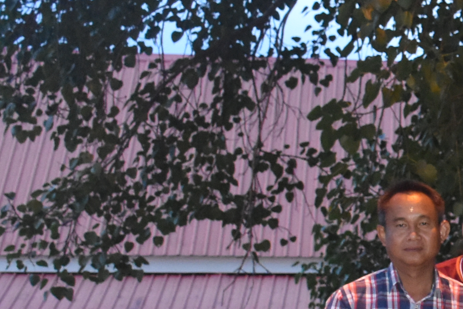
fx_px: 1685
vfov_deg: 10.4
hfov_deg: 13.9
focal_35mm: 131
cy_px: 258
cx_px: 837
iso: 2000
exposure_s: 1/60
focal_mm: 20
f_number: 3.5
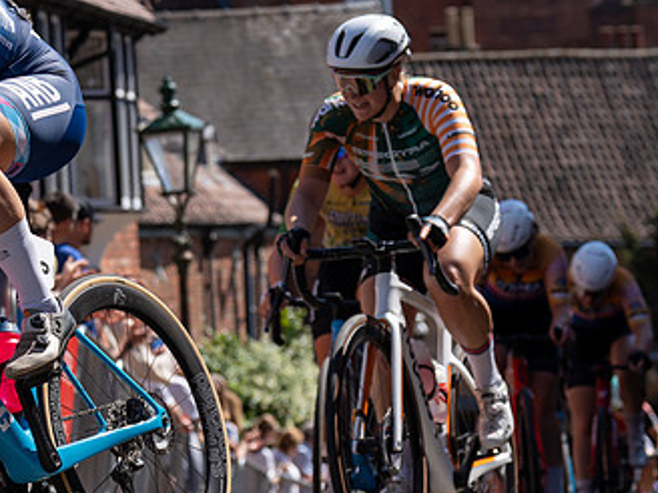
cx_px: -137
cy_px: 7
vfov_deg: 8.5
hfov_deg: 11.1
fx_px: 3307
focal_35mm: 174
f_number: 4
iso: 100
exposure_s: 1/1600
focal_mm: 70
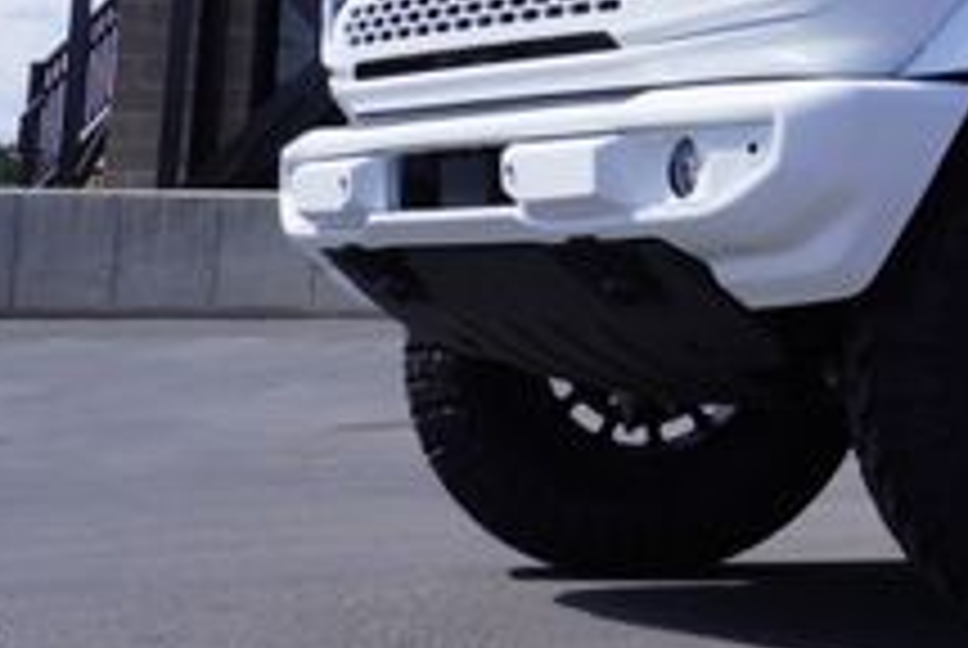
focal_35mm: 102
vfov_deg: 12.9
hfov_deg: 18.2
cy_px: -243
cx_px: 1346
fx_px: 2759
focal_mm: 23
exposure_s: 1/160
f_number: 10
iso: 100
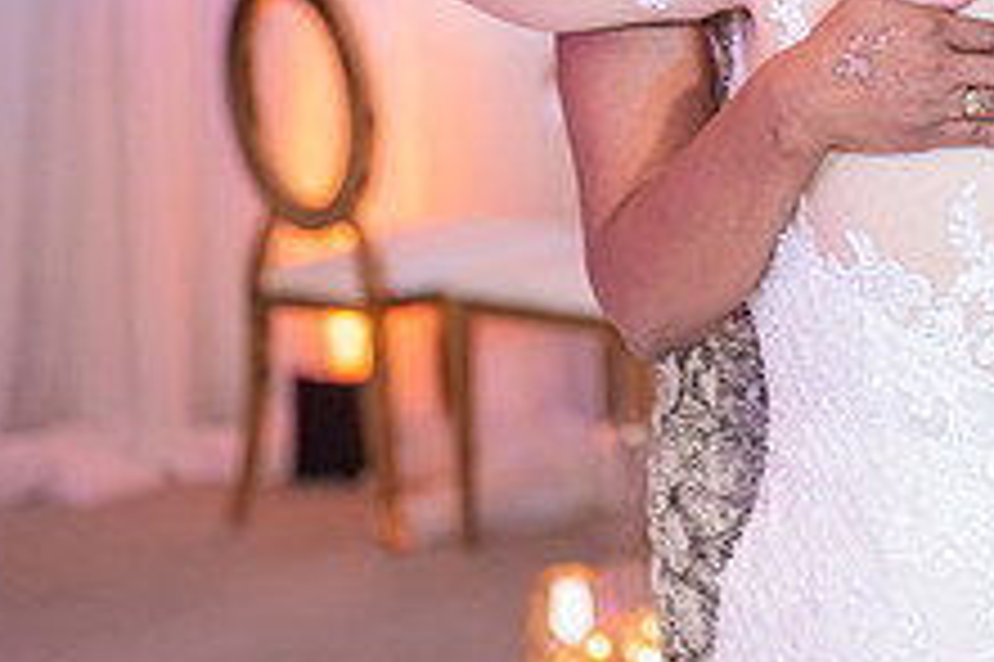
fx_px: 5077
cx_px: 913
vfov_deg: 7.4
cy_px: -142
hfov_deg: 11.1
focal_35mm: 184
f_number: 2.8
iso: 1000
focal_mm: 70
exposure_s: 1/160
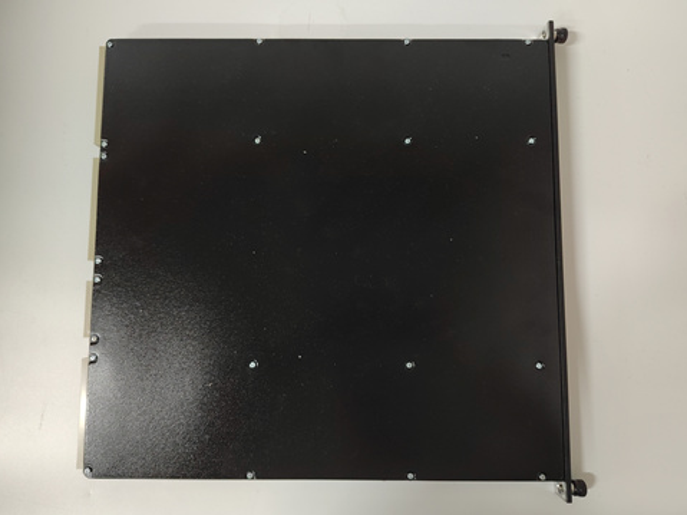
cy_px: 258
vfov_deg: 56.8
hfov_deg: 71.6
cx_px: 341
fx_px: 476
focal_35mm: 24
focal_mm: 5.52
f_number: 1.9
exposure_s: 1/50
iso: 1744
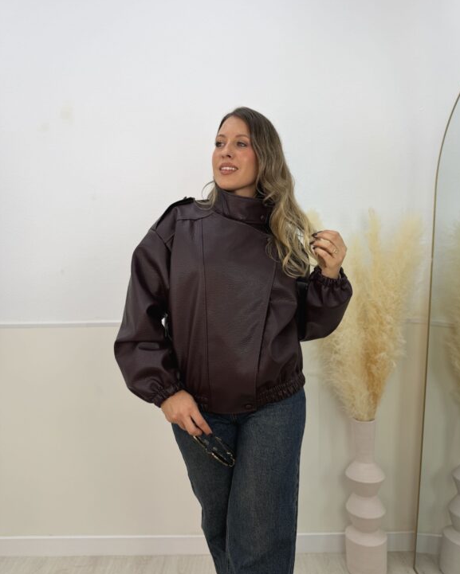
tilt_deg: +0.3
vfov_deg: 65.9
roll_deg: +0.6
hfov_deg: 54.9
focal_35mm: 26
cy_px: 259
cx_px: 238
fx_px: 442
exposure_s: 1/265
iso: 80
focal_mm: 6.76
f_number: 1.78
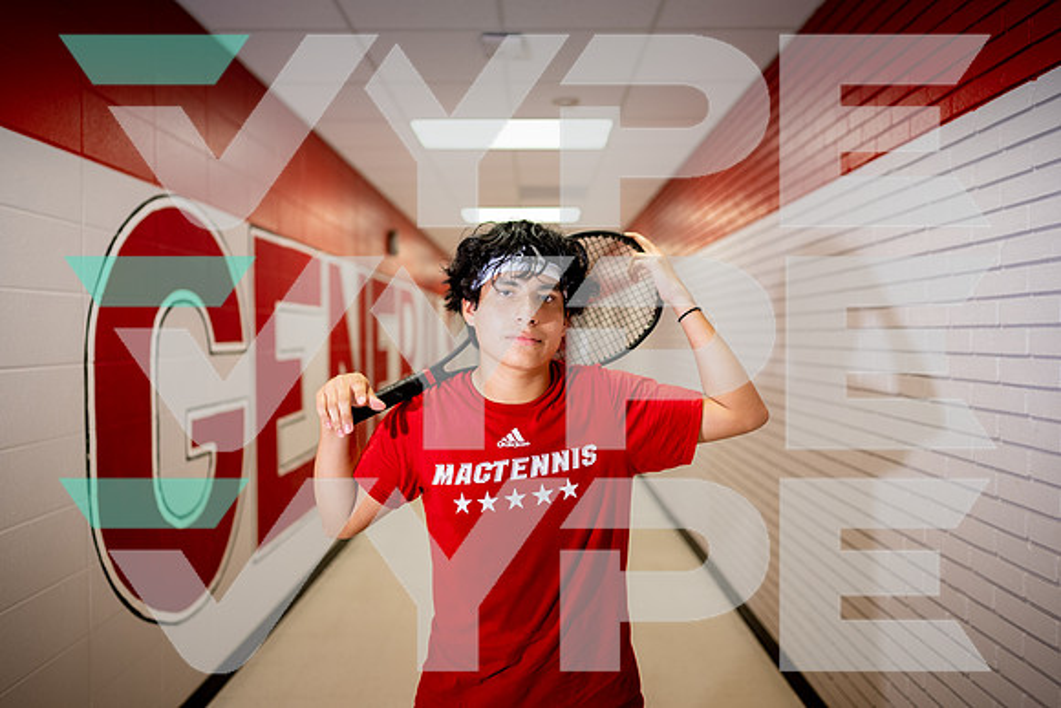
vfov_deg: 53.2
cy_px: 354
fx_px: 707
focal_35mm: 24
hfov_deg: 73.7
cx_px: 530
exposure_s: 1/400
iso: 200
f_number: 1.4
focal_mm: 24
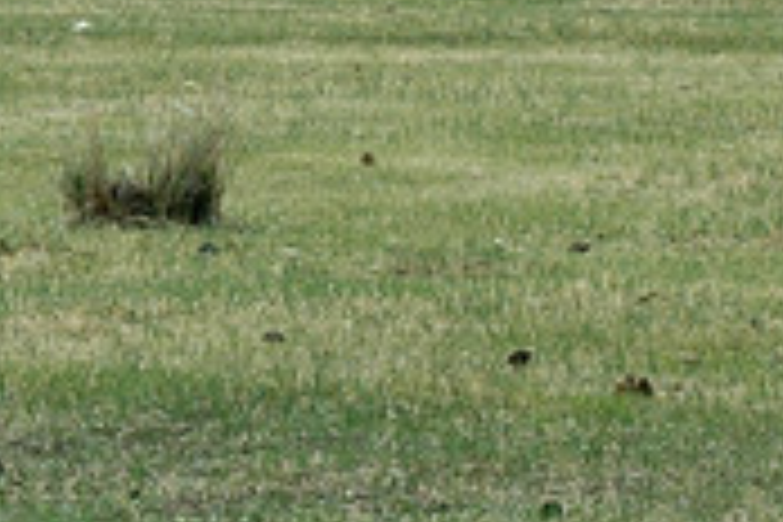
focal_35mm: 544
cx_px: -140
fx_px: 11831
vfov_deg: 2.5
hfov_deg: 3.8
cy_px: 398
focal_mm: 90
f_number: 13
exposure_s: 1/250
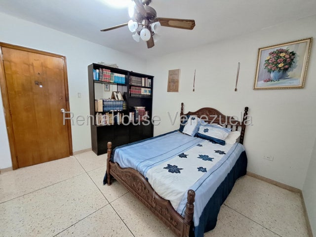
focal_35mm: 13
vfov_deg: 89.9
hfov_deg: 106.2
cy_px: 118
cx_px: 158
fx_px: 119
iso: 500
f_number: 2.2
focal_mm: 1.74
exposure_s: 1/20
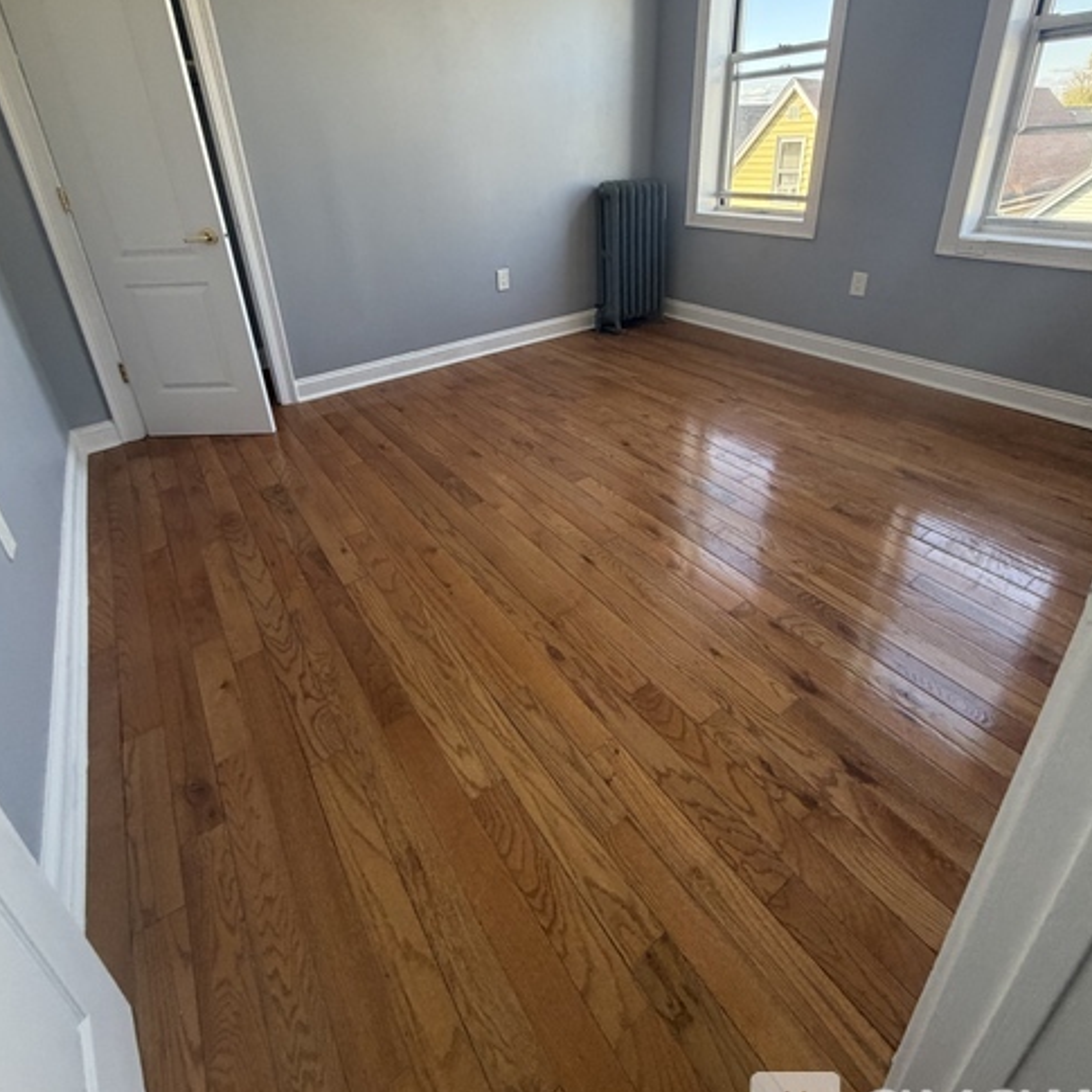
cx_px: 552
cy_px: 411
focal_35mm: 17
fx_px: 607
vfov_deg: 82.4
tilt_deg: -21.5
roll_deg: +3.0
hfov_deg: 84.0
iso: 250
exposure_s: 1/121
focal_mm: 2.22
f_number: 2.2
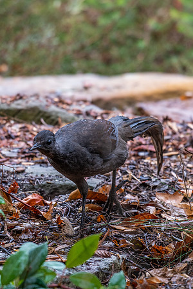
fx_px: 3888
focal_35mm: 483
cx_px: 100
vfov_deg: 4.3
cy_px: 132
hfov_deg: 2.8
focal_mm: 290
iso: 560
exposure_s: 1/200
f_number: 5.6
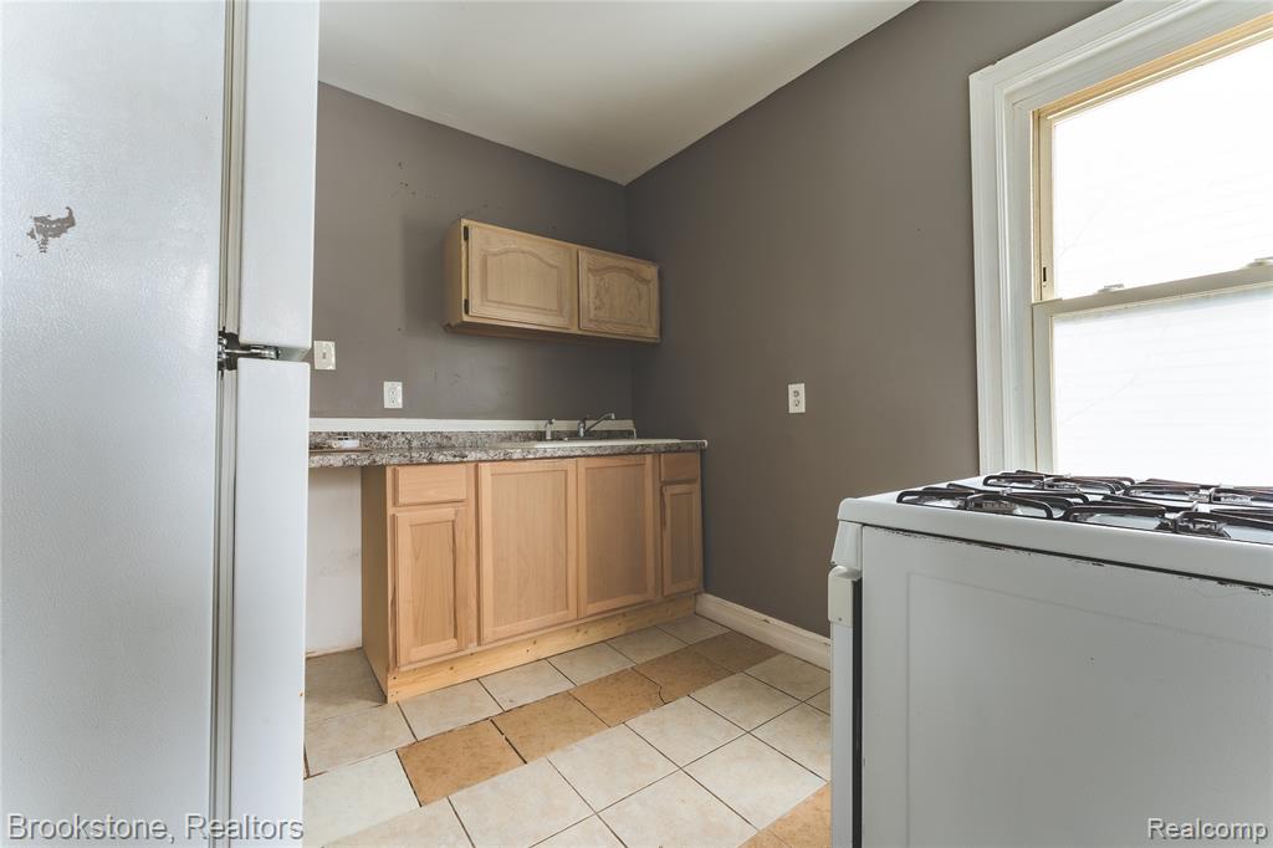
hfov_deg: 104.3
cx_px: 636
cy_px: 424
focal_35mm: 14
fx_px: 495
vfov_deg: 81.2
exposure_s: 1/2.5
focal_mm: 14
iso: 200
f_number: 16
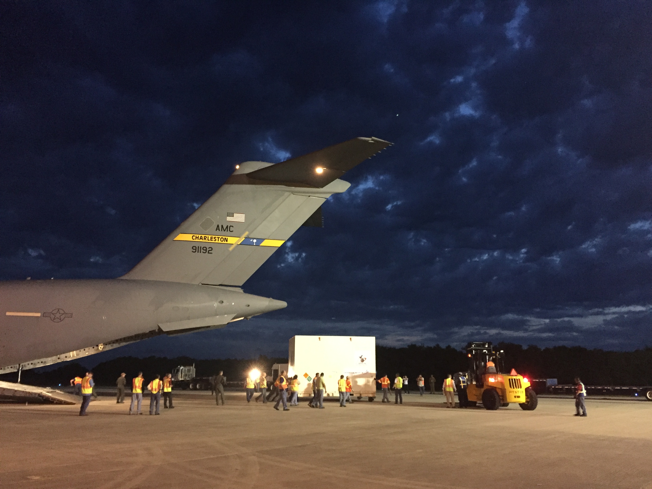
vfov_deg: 48.2
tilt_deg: +13.8
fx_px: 546
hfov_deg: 61.7
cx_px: 326
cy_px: 244
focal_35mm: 29
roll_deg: +0.0
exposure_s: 1/15
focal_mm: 4.15
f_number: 2.2
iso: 400
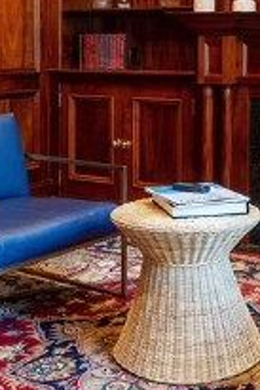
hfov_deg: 22.3
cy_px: 76
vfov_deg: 32.4
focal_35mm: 60
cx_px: 220
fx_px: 649
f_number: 6.3
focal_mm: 16
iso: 320
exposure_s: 1/3
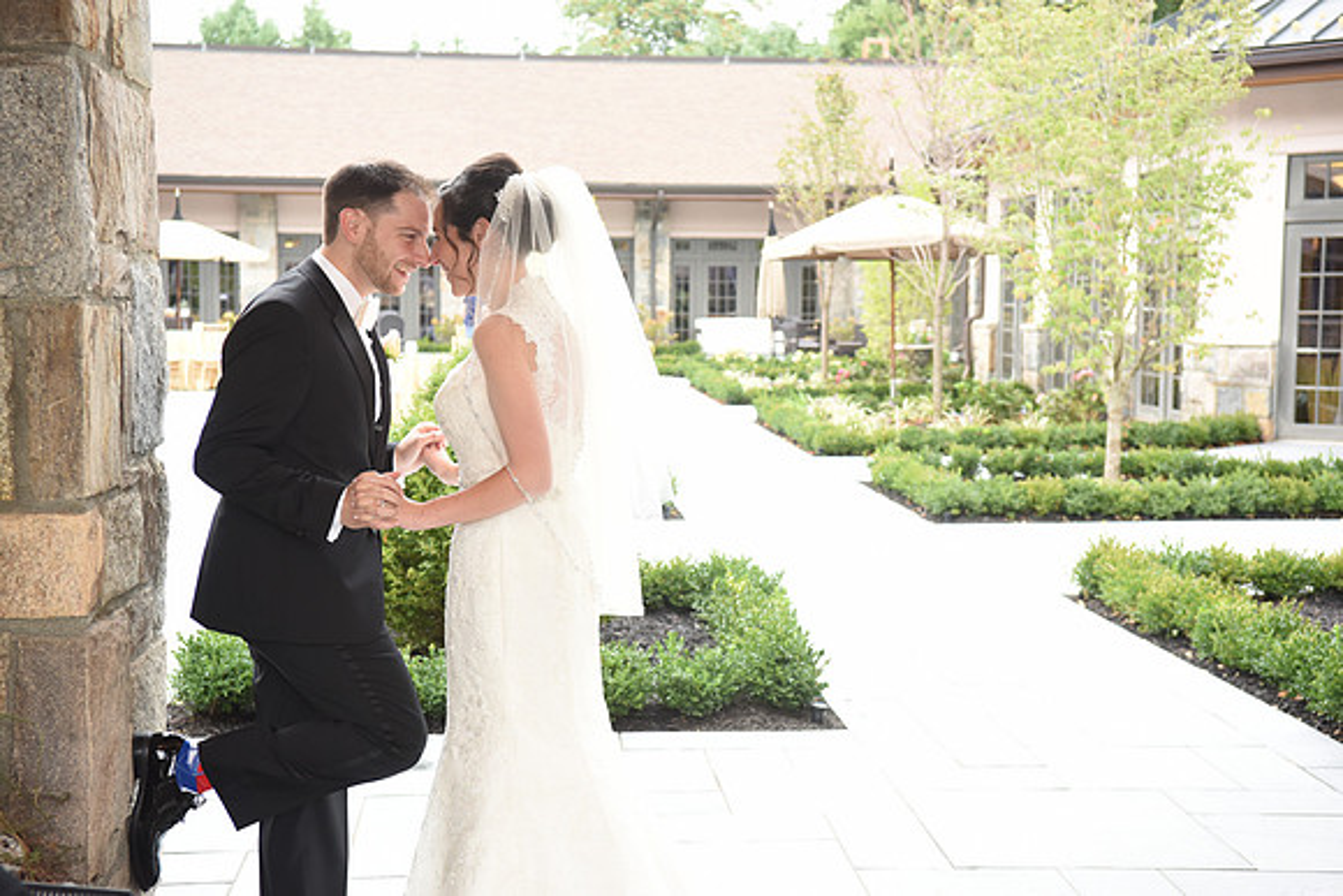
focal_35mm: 55
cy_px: 448
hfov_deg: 36.2
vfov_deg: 24.6
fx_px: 2052
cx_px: 672
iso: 1000
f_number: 5.6
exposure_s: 1/250
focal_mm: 55
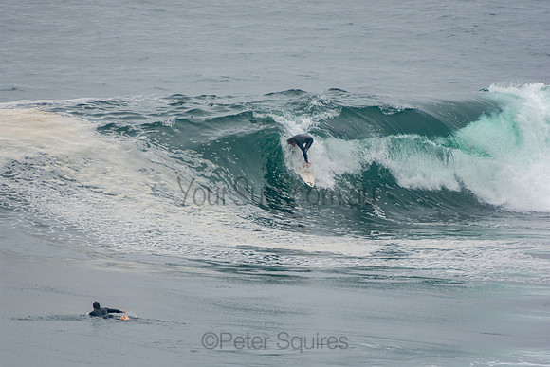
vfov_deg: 2.3
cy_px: 184
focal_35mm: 600
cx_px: 275
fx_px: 9168
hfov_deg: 3.4
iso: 360
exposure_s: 1/1250
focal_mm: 400
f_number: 5.6
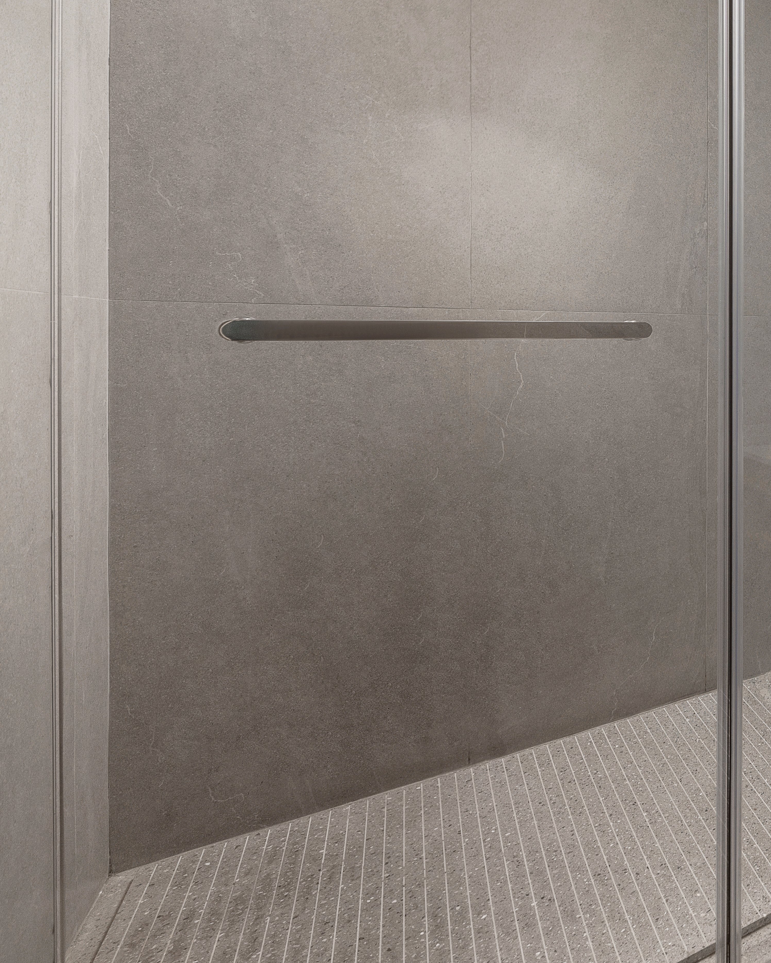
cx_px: 981
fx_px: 685
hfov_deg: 38.1
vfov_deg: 68.7
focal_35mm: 24
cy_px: 336
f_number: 10
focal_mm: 12
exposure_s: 1/6
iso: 200
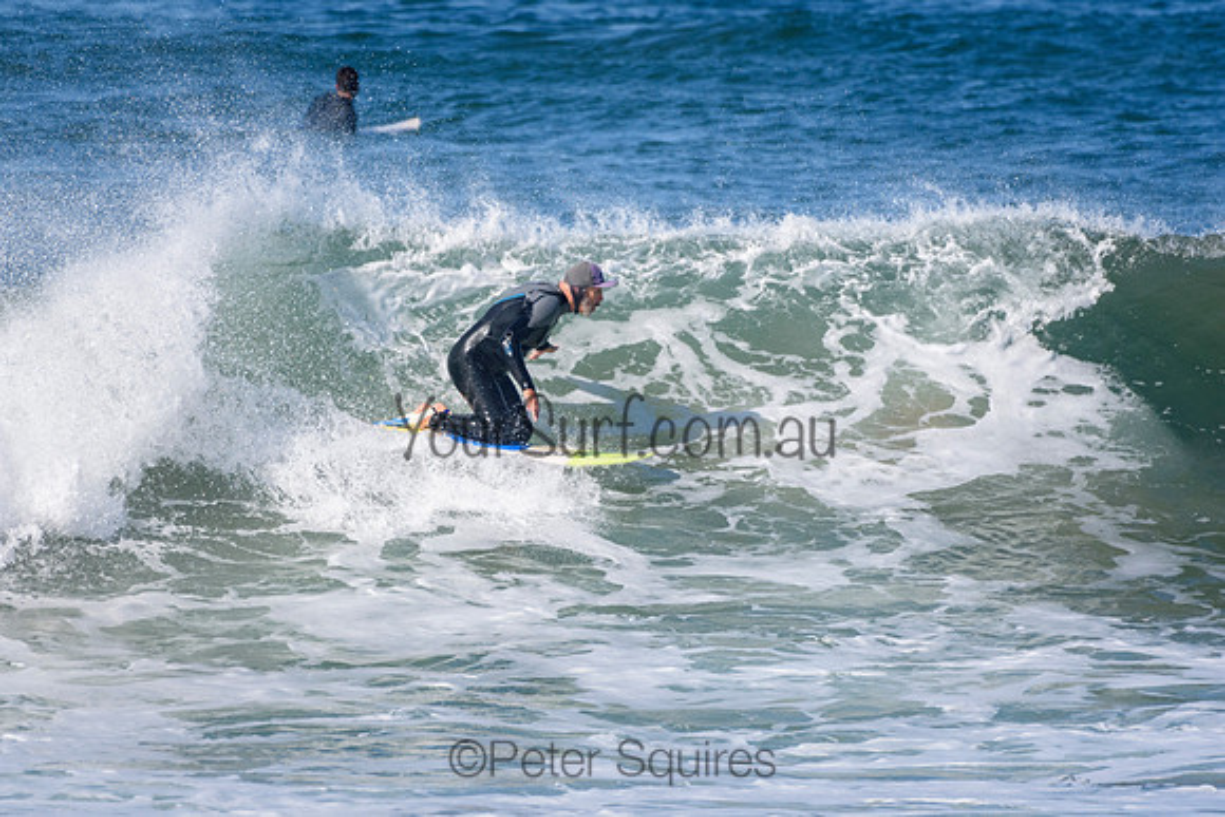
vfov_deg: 1.8
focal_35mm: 750
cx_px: 612
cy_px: 408
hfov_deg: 2.7
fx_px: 25529
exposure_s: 1/4000
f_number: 5.6
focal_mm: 500
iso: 640
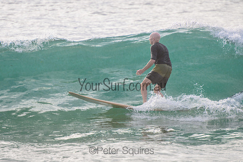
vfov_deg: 2.5
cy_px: 76
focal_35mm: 550
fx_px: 3714
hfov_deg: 3.7
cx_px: 78
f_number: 5.6
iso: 280
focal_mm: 400
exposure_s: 1/2000
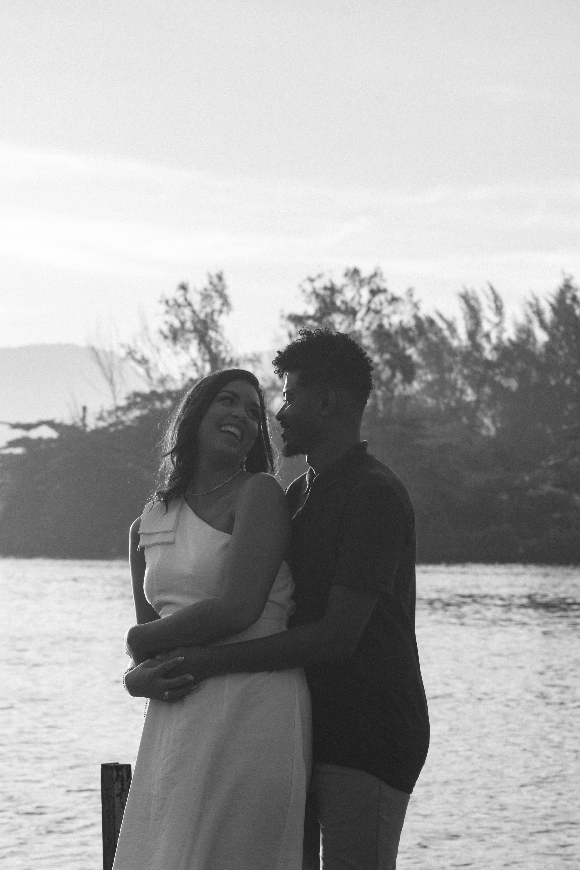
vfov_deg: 16.1
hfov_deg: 10.8
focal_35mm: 128
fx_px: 3081
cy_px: 435
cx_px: 290
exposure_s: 1/250
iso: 250
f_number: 8
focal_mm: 85
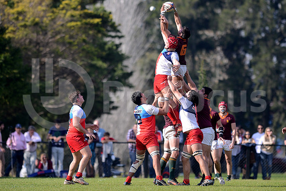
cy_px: 96
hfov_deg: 4.9
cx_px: 143
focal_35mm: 420
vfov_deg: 3.3
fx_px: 3337
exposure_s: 1/1600
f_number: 4
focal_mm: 420
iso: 400
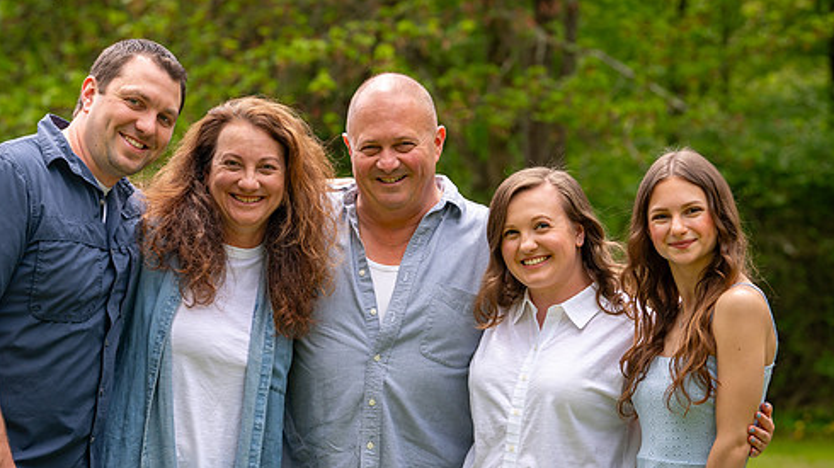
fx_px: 3293
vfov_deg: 8.1
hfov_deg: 14.4
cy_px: 254
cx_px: 394
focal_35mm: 149
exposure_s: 1/800
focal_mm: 110
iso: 400
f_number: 5
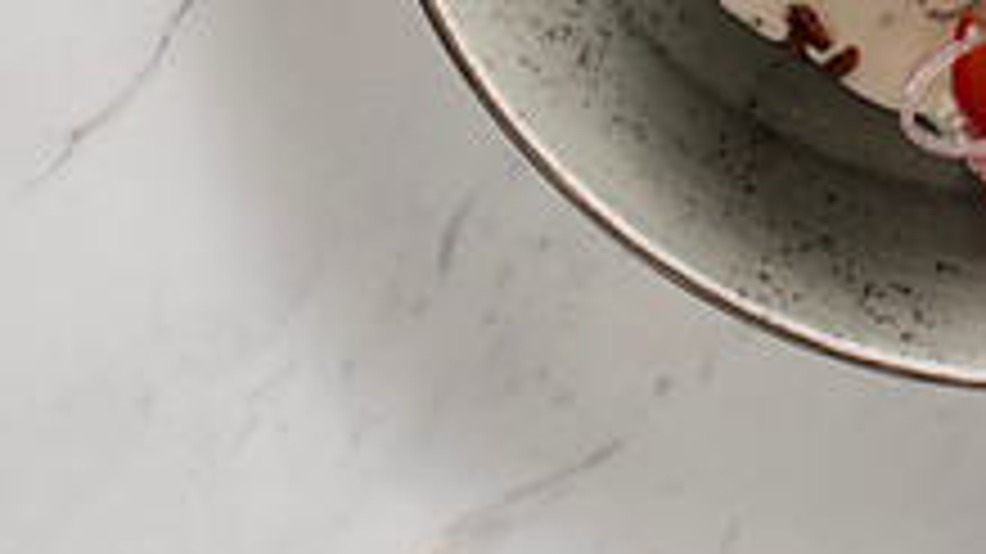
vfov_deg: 7.1
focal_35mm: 169
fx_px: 4417
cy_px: -284
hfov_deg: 12.5
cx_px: 1076
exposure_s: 1/200
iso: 200
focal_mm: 50
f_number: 11
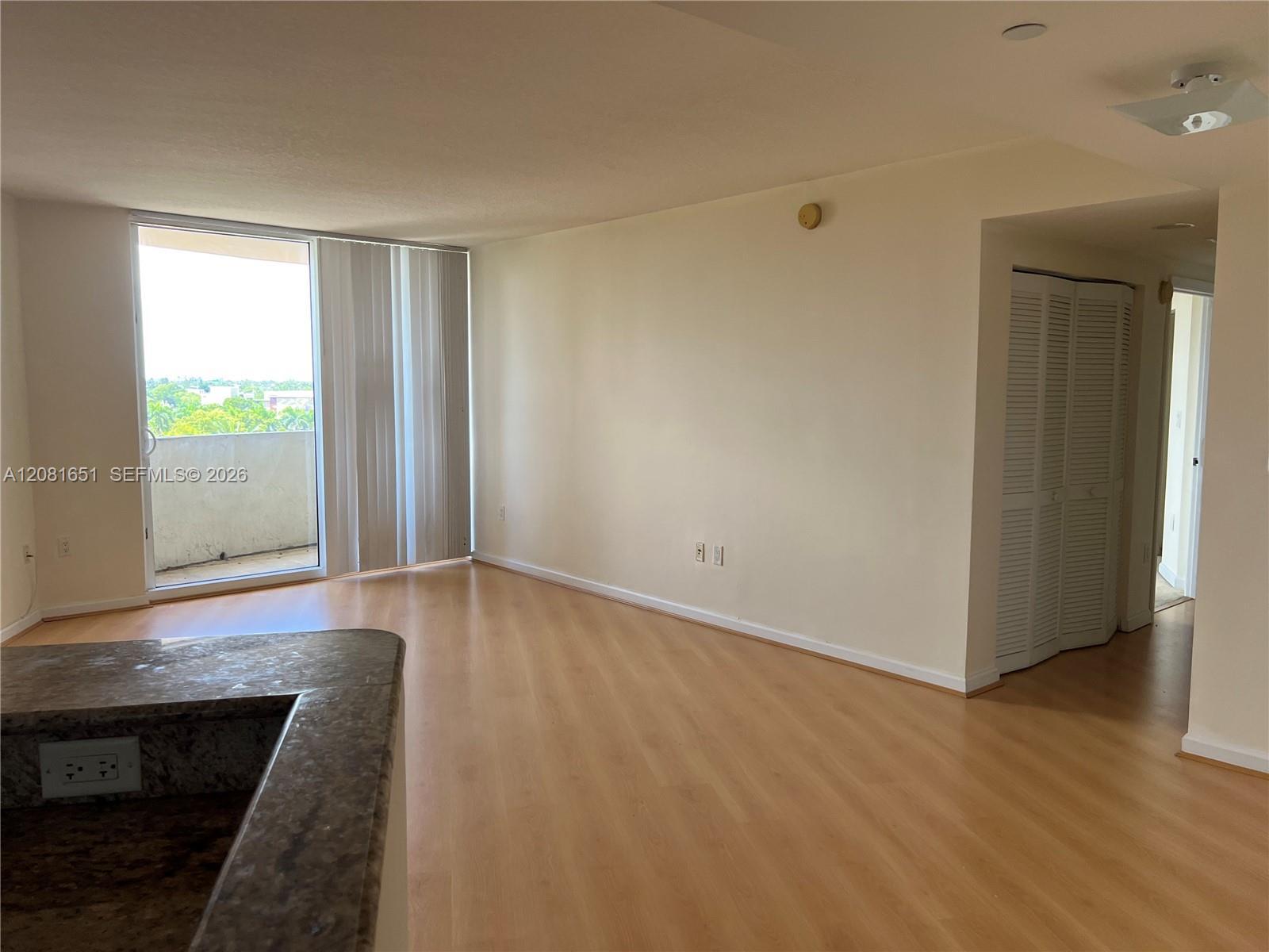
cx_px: 634
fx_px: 953
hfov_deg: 67.3
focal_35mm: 26
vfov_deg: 53.1
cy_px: 476
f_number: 1.5
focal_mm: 5.7
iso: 100
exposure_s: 1/121
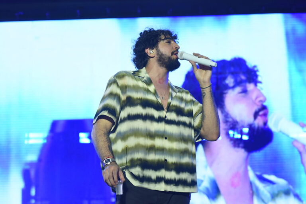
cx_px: 153
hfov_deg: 17.1
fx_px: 1020
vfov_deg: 11.4
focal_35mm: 120
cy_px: 102
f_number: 6.3
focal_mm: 120
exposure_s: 1/200
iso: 1600
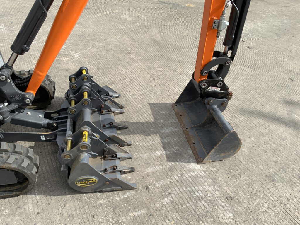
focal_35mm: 29
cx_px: 150
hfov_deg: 61.7
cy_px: 112
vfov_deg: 48.2
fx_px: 251
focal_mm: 3
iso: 16
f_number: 1.8
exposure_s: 1/1675
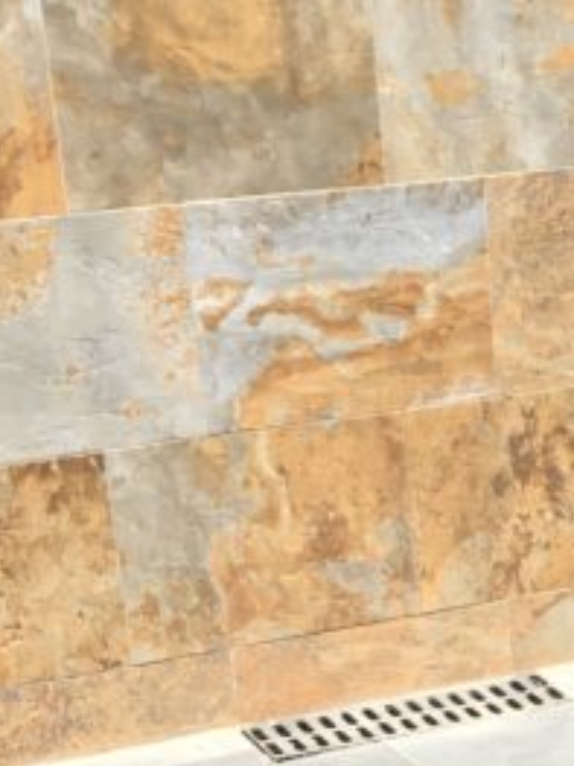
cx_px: 862
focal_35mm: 113
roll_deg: -0.8
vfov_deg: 15.8
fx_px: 2500
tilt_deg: -31.5
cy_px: 1188
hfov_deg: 12.5
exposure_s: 1/605
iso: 25
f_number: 2.2
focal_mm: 4.15
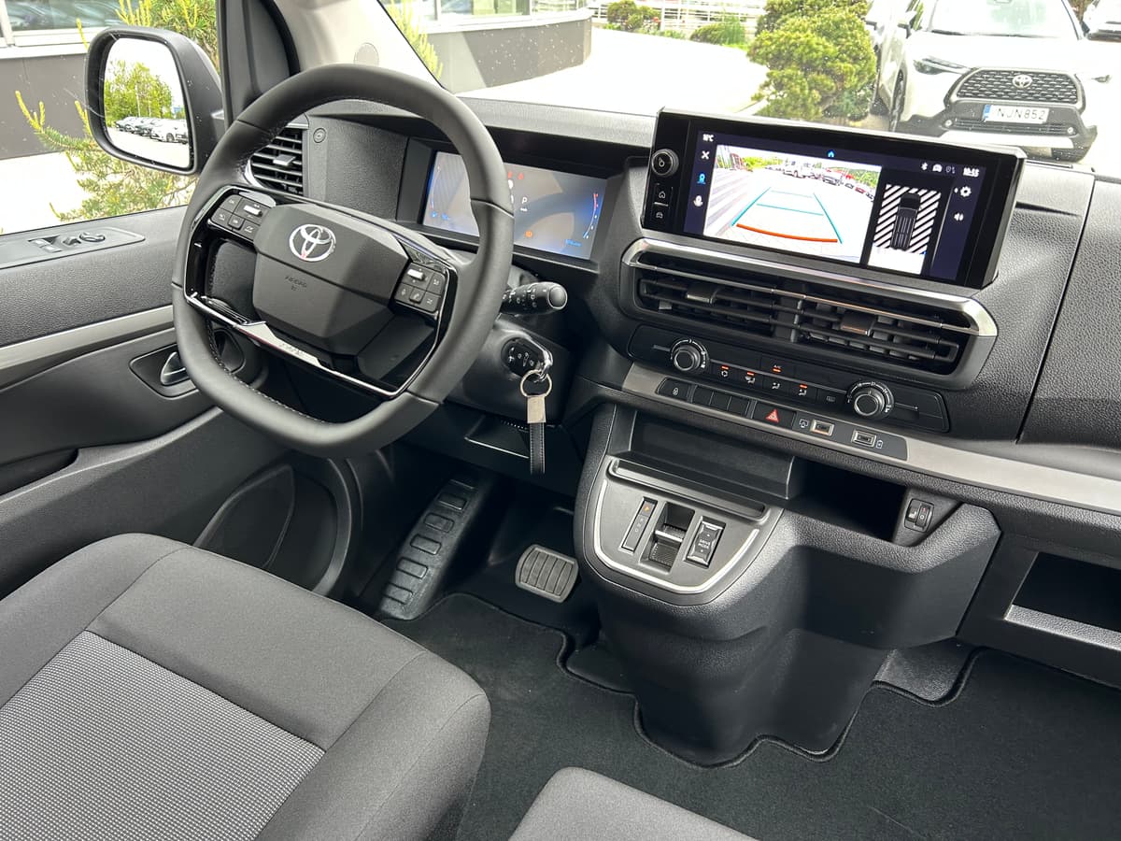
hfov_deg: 67.3
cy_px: 420
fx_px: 842
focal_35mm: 26
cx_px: 560
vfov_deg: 53.1
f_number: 1.5
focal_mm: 5.7
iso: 125
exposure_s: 1/120
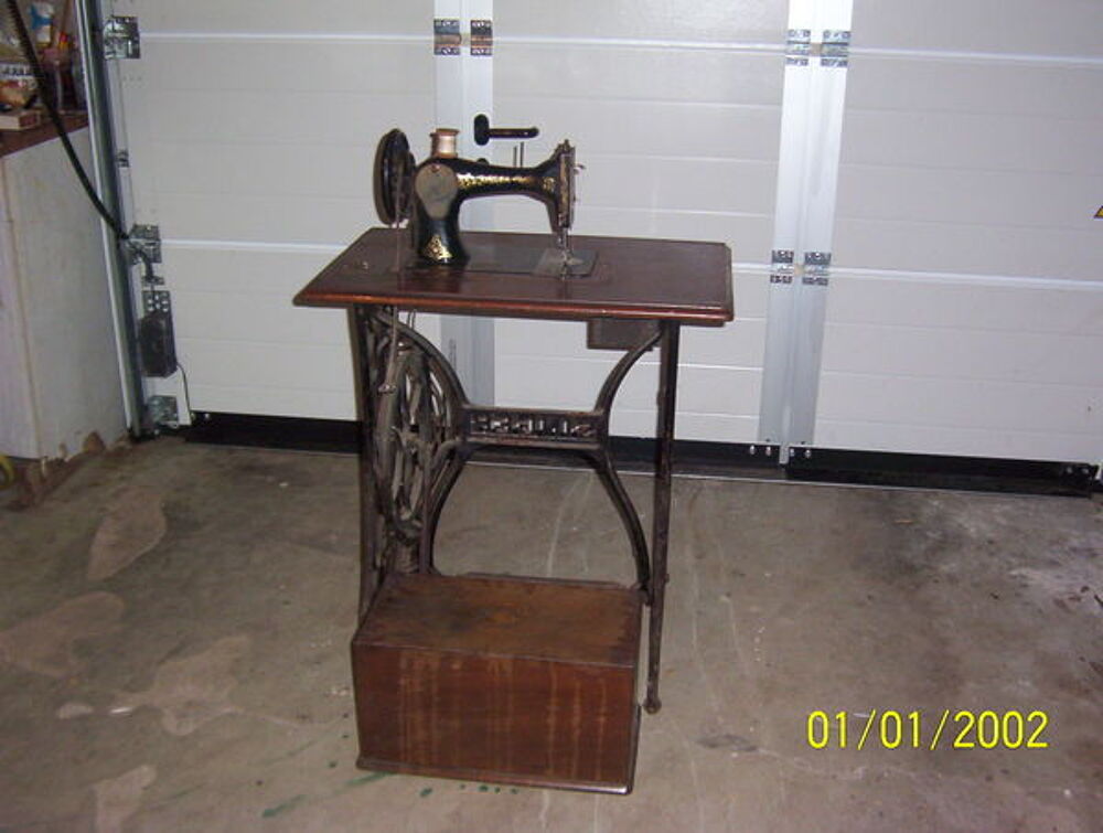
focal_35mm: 36
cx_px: 552
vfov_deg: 39.8
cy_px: 416
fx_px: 1150
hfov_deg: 51.2
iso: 140
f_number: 2.76
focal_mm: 5.54
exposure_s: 1/30
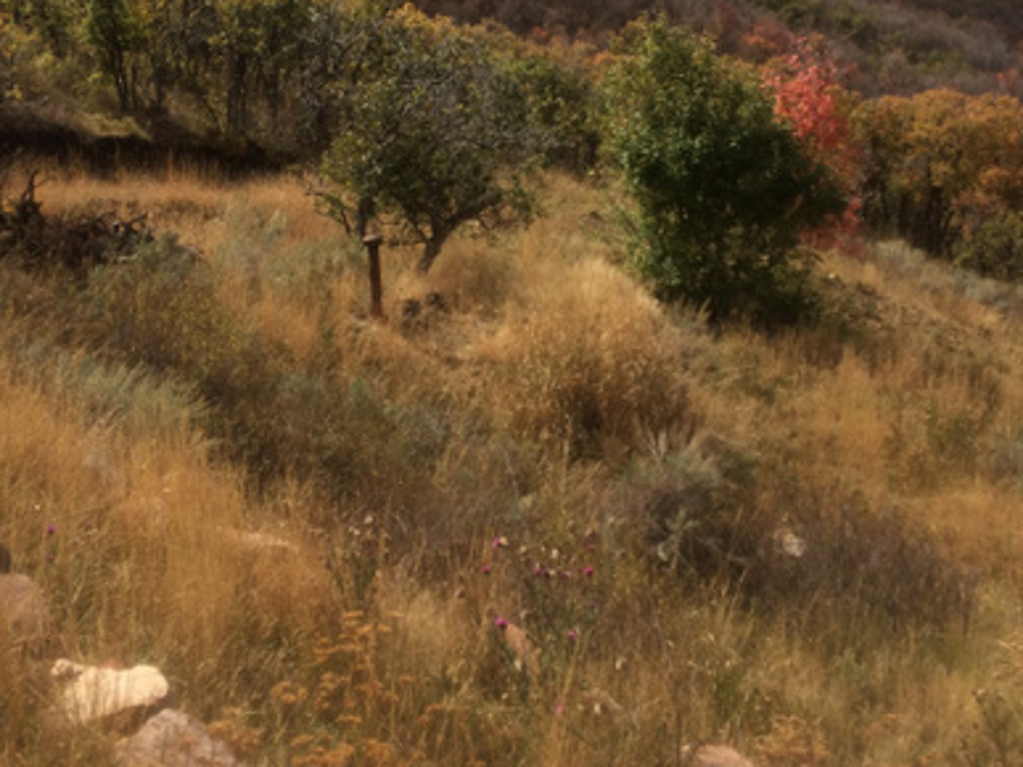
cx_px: 576
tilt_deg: -13.2
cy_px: 159
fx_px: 1418
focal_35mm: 48
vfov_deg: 29.6
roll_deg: +5.9
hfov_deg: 39.6
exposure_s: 1/2415
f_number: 2.2
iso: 32
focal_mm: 4.15
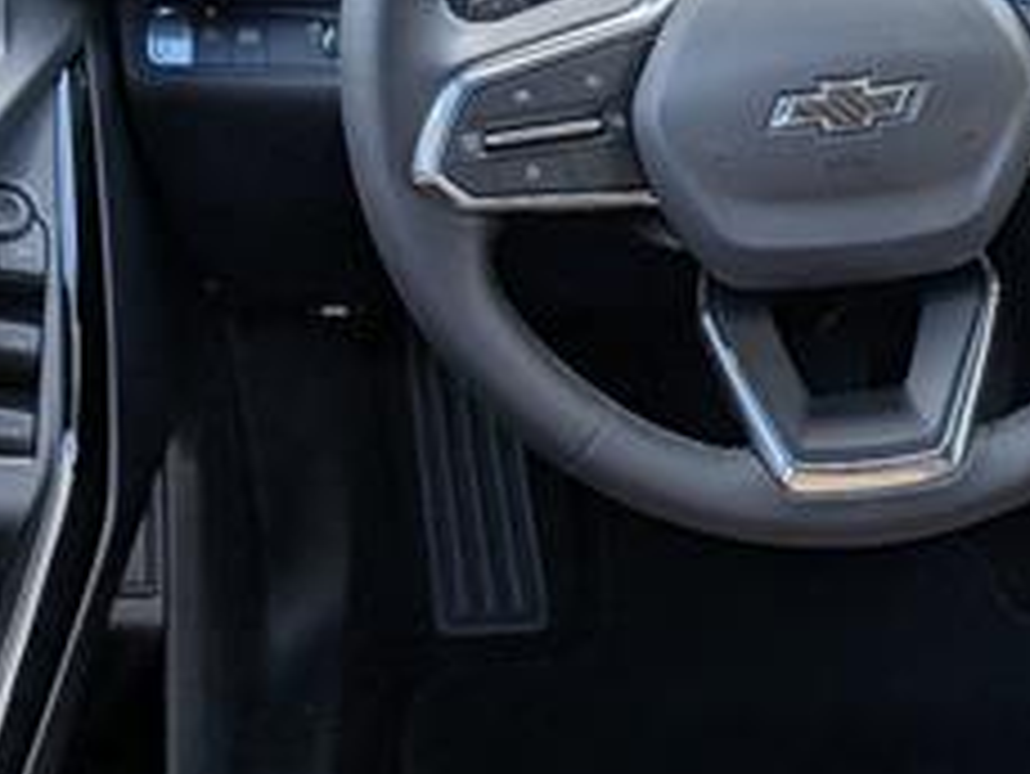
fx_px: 1995
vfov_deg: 21.9
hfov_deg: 28.7
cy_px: 486
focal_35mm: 67
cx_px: 702
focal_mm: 6.9
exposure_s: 1/909
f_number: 1.68
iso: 20
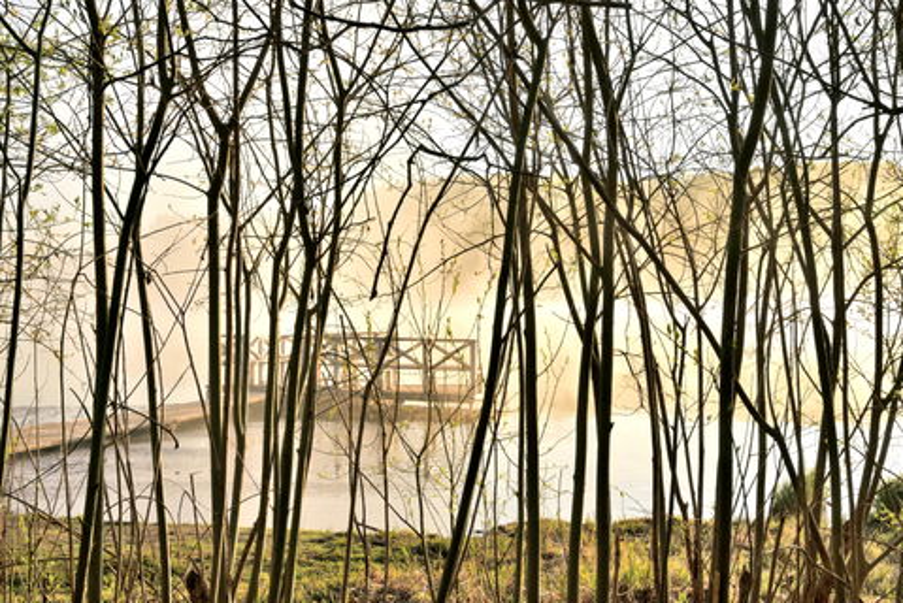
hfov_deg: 42.7
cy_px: 302
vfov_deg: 29.3
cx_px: 452
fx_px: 1154
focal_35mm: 46
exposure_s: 1/25
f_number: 22
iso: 100
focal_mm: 46
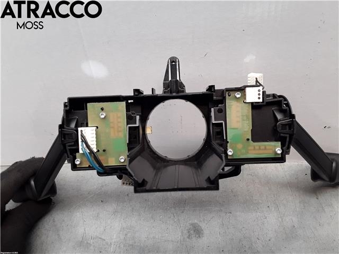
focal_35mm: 28
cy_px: 127
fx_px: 274
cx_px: 170
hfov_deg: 63.4
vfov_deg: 49.7
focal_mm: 2.91
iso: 50
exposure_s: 1/50
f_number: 1.9
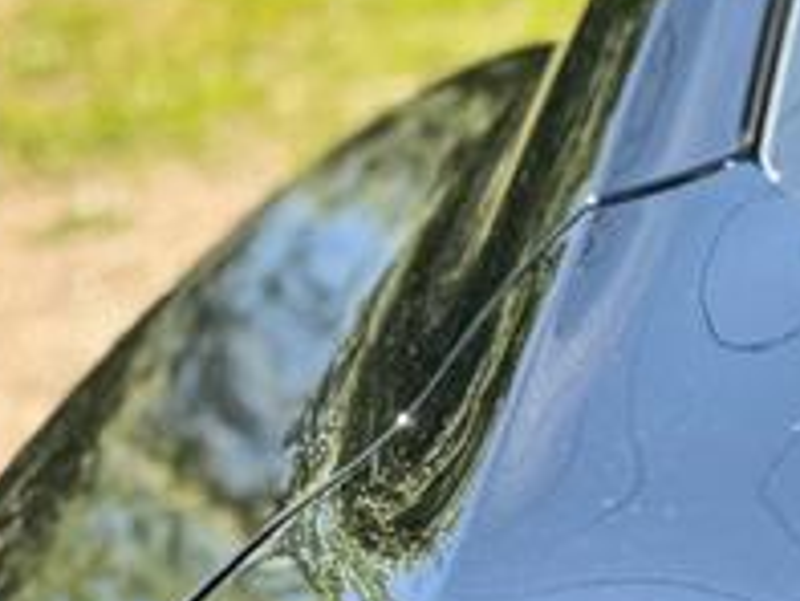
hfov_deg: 10.6
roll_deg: +0.0
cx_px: 2018
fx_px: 3607
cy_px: 1178
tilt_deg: -30.2
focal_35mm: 156
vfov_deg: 9.0
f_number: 1.78
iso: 80
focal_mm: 6.76
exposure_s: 1/553
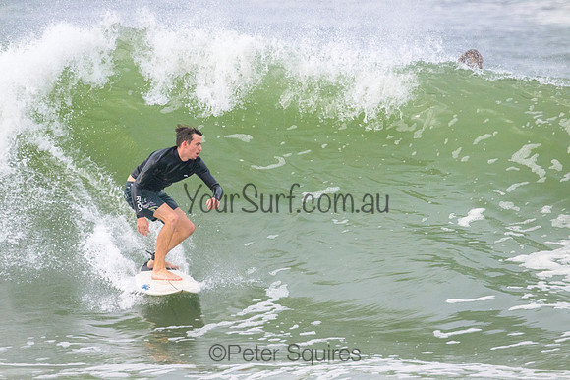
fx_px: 12669
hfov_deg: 2.6
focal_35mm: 800
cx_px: 285
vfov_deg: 1.7
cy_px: 190
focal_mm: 800
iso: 4000
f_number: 11
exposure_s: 1/2000
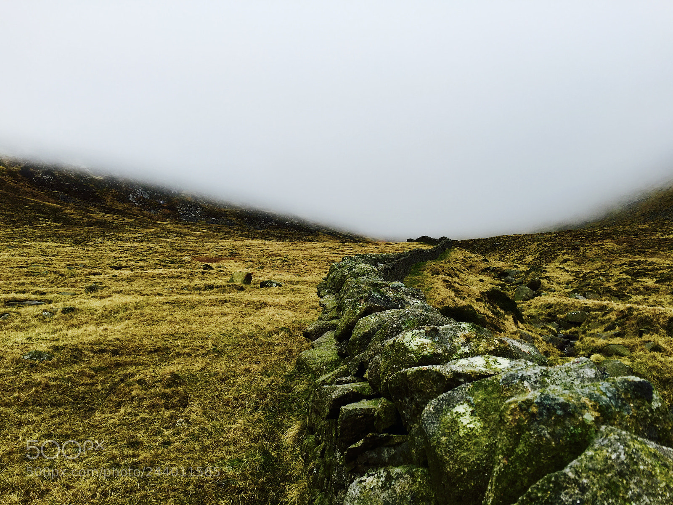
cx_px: 336
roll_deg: -1.6
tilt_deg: +8.7
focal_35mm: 29
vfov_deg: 48.2
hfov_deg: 61.7
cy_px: 252
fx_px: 564
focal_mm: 4.15
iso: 25
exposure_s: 1/192
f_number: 2.2
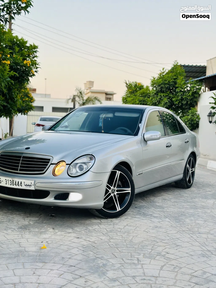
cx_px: 108
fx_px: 399
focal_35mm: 48
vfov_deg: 39.7
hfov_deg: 30.3
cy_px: 144
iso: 80
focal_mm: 6.86
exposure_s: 1/100
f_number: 1.78
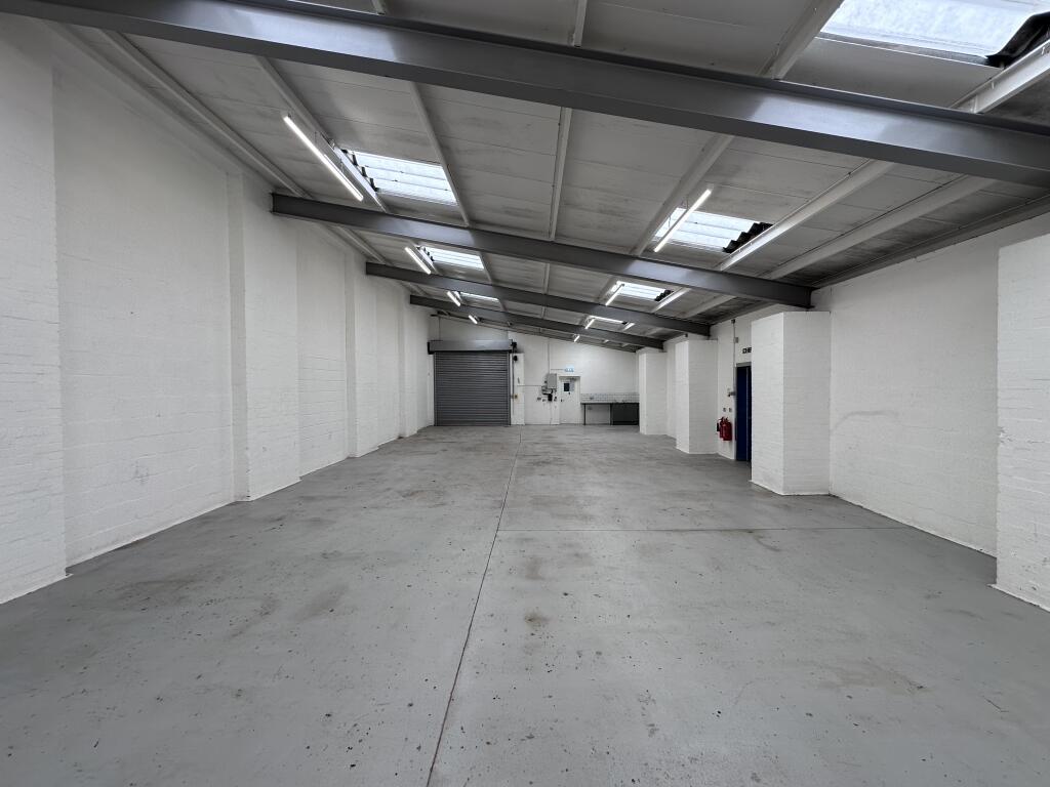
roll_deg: +0.3
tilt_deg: -0.7
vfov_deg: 85.7
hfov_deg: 102.1
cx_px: 525
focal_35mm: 14
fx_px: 425
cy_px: 394
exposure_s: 1/186
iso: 40
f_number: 2.2
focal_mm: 2.22
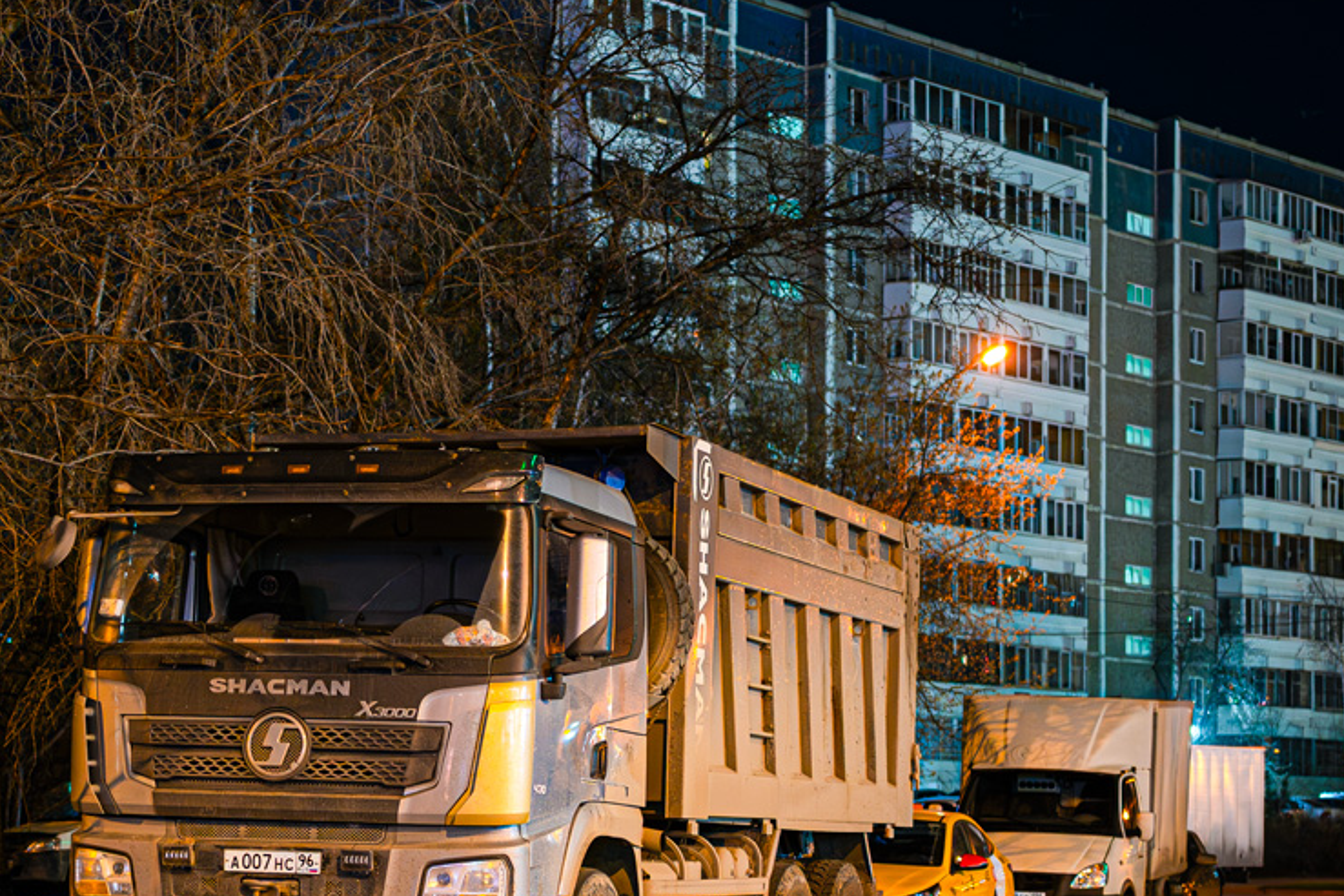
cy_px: 526
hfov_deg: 30.5
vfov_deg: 20.9
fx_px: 2426
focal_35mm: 65
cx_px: 347
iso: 1250
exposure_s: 1/15
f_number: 2
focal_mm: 40
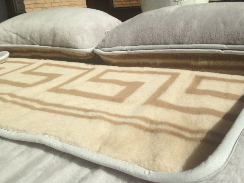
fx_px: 233
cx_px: 122
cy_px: 92
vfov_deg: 43.0
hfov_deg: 55.3
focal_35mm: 33
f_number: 2.4
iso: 50
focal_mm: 4.13
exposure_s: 1/2088
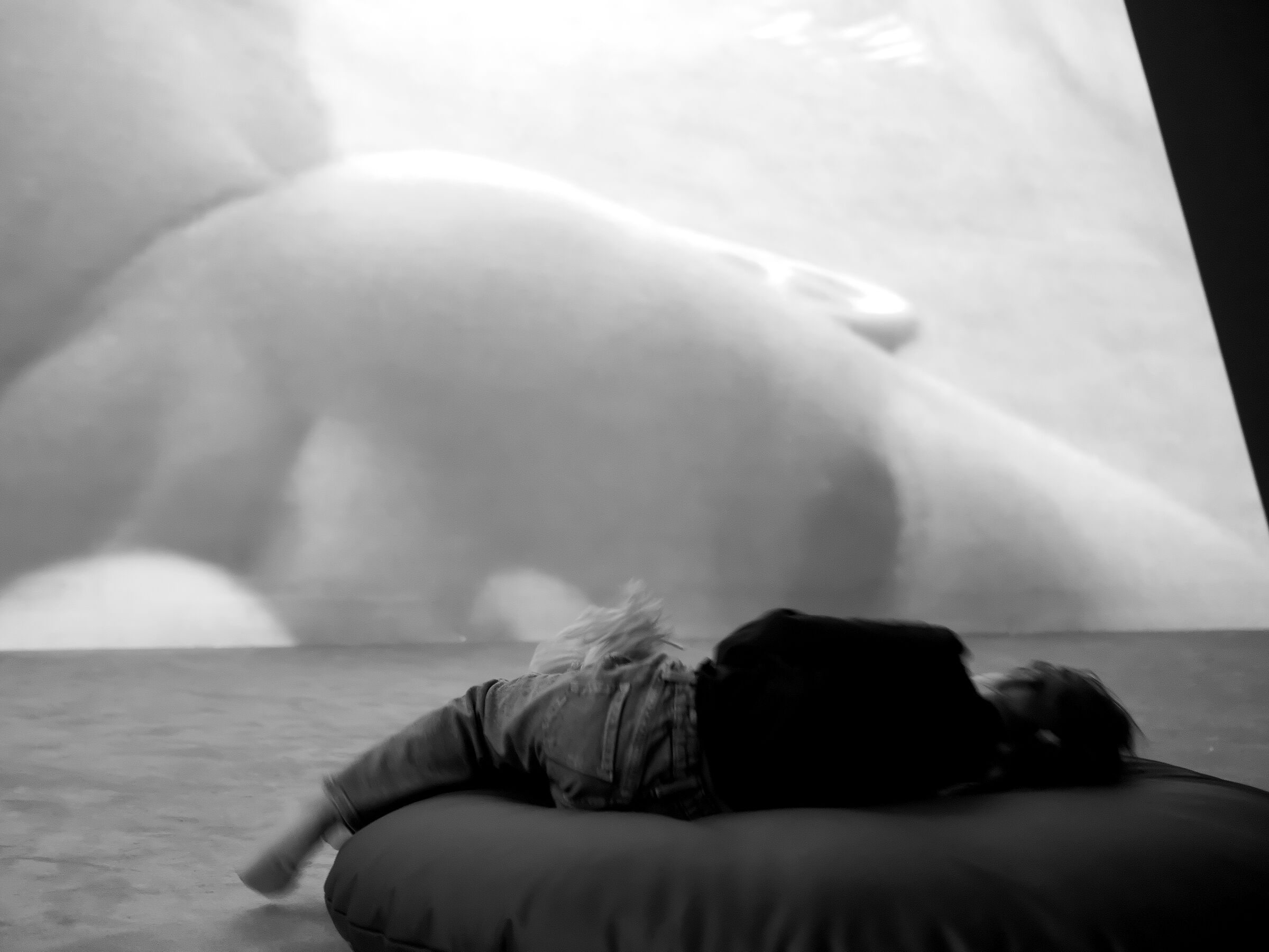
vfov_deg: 29.1
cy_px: 476
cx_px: 634
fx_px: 1834
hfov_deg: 38.2
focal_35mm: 50
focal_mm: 25
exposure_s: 1/20
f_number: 1.7
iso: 3200
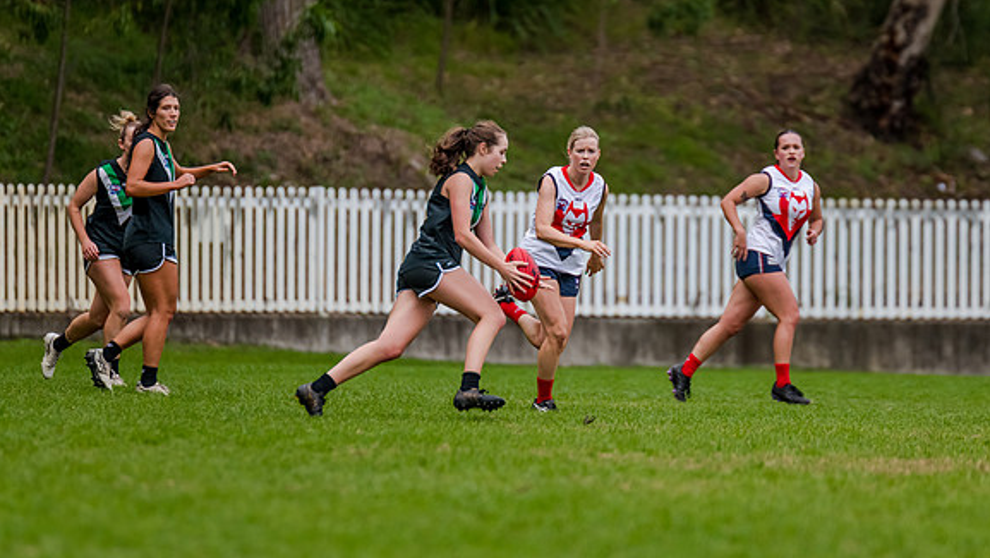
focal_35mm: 554
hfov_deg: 3.9
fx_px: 14548
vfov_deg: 2.2
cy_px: 178
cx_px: 537
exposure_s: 1/1600
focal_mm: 420
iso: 800
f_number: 4.5
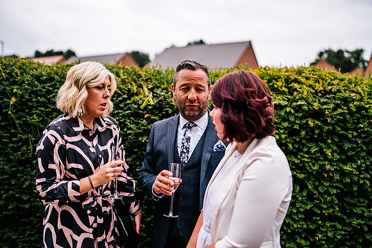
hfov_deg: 54.4
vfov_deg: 37.9
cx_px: 186
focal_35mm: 35
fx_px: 362
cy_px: 124
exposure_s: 1/2500
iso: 100
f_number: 1.6
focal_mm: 35
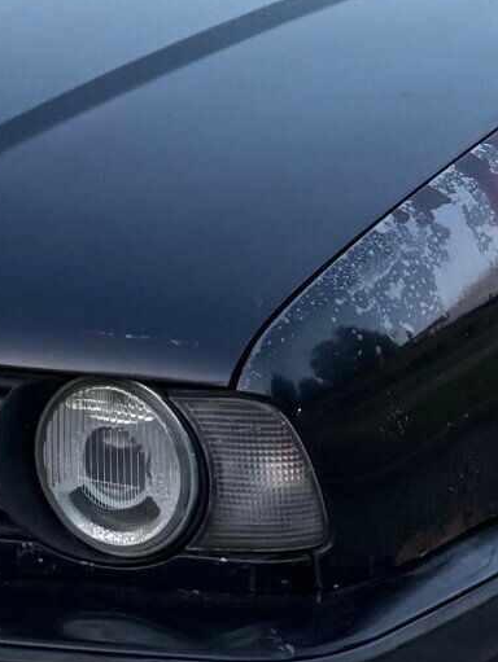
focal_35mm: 122
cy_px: -237
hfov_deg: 12.1
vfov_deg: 15.3
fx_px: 2337
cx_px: 124
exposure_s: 1/121
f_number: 1.78
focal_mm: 6.76
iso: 160
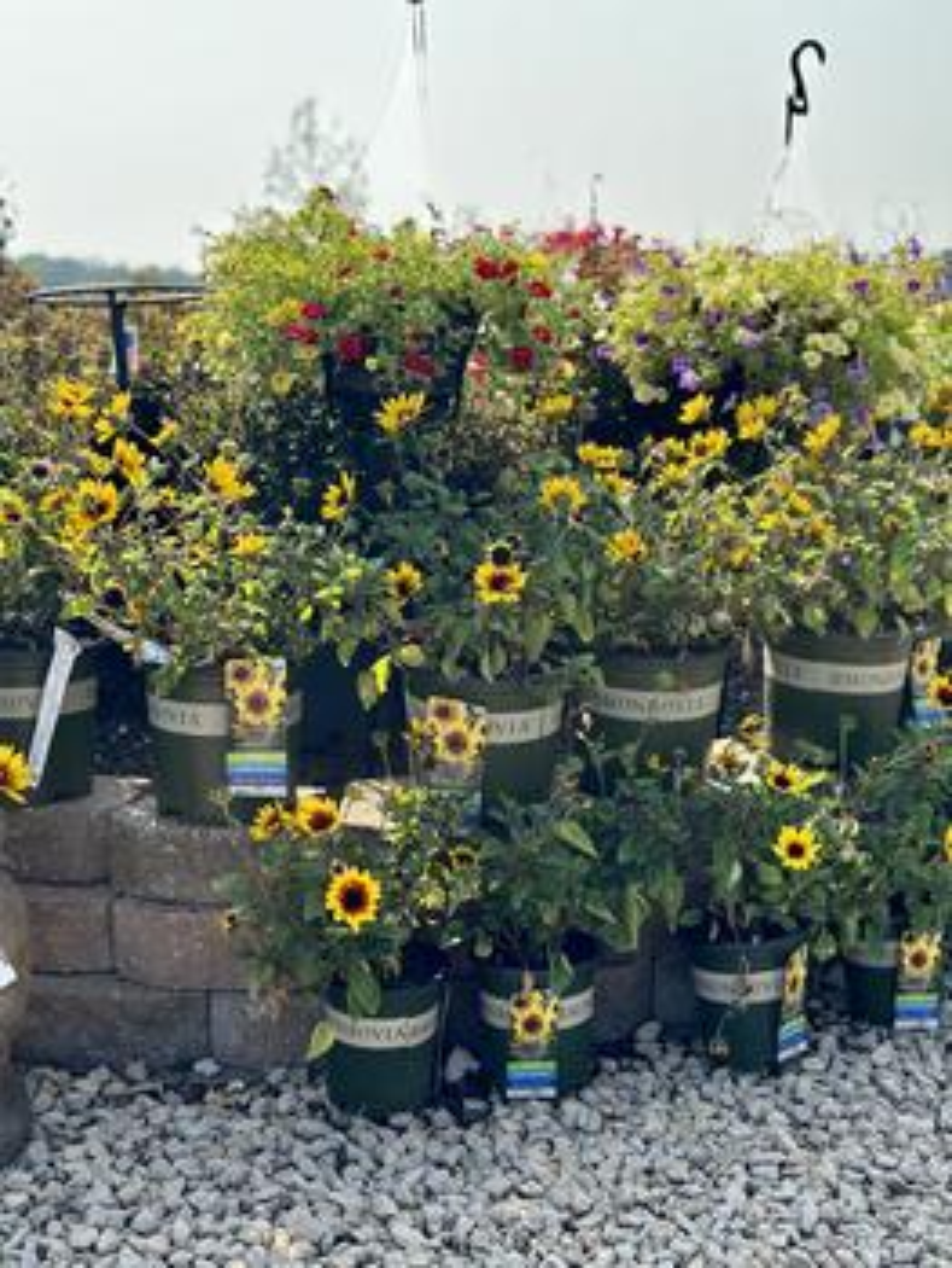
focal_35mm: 48
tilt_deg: -11.6
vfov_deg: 39.6
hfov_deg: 30.3
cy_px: 634
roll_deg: -1.4
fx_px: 1758
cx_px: 476
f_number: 1.78
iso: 100
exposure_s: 1/2597
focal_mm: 6.86
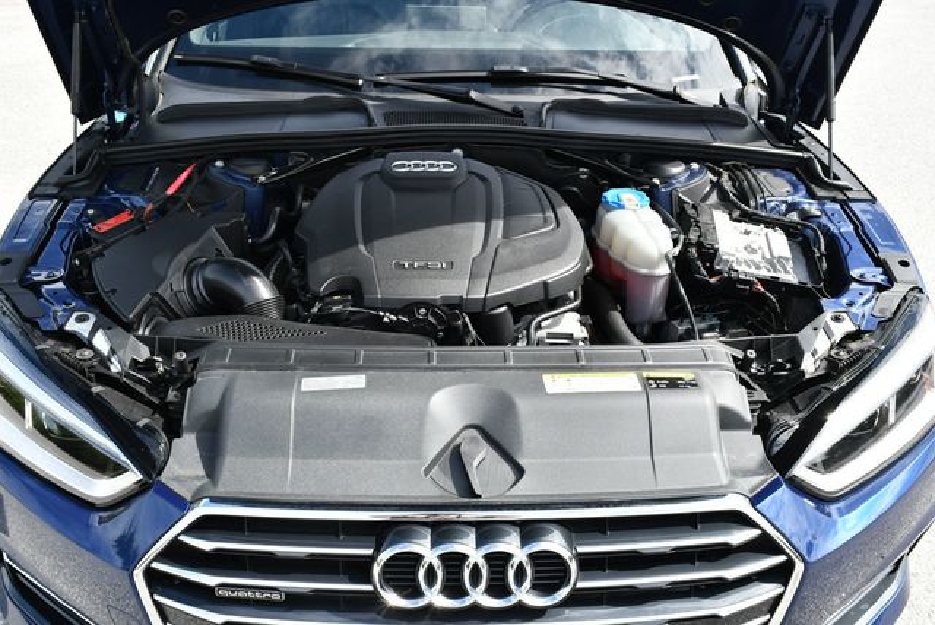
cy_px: 312
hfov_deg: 53.1
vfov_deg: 36.9
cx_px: 468
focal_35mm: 36
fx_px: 936
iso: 200
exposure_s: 1/250
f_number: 7.1
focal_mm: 18
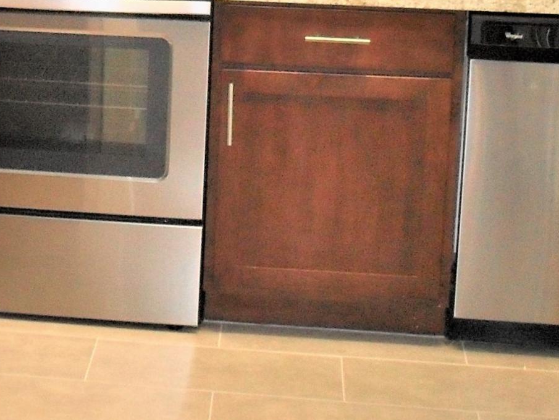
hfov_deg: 16.1
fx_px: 1873
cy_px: -124
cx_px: -170
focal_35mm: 116
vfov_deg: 12.4
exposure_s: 1/45
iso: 200
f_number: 2.8
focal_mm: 6.2
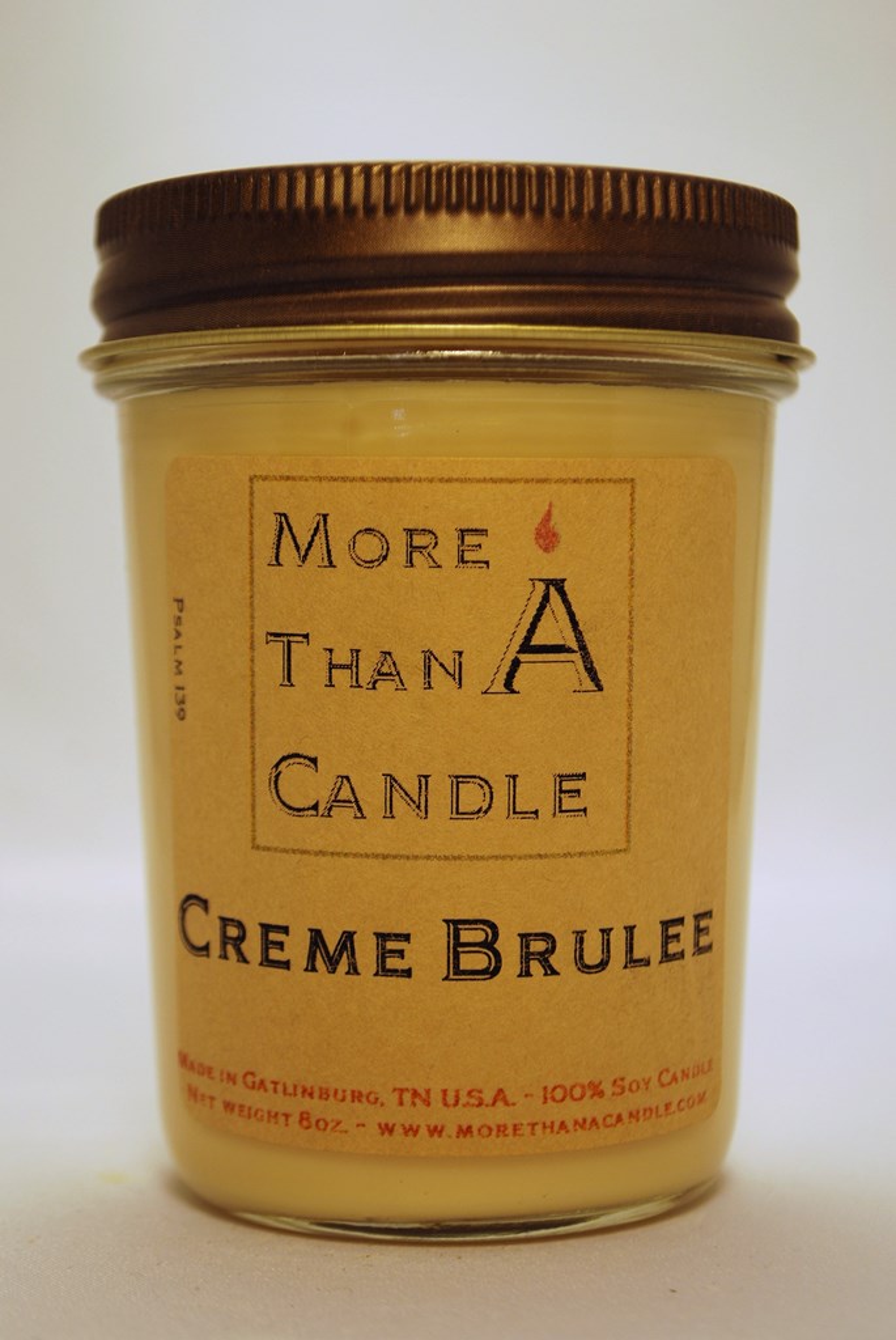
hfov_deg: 19.8
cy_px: 670
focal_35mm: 69
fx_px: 2570
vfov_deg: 29.2
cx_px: 448
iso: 200
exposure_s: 1/100
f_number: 5.3
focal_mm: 46
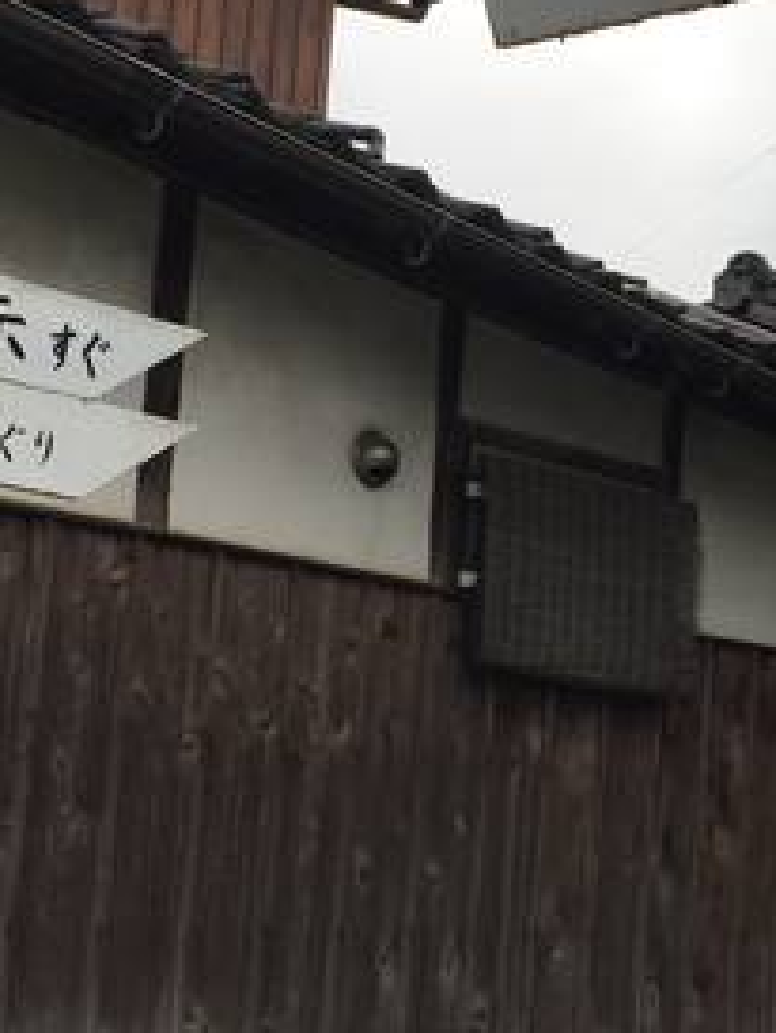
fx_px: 2031
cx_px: 481
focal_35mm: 68
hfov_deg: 21.6
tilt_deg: +9.2
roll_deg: -3.9
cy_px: 522
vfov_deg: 28.5
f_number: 2.2
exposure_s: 1/618
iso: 32
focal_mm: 4.15
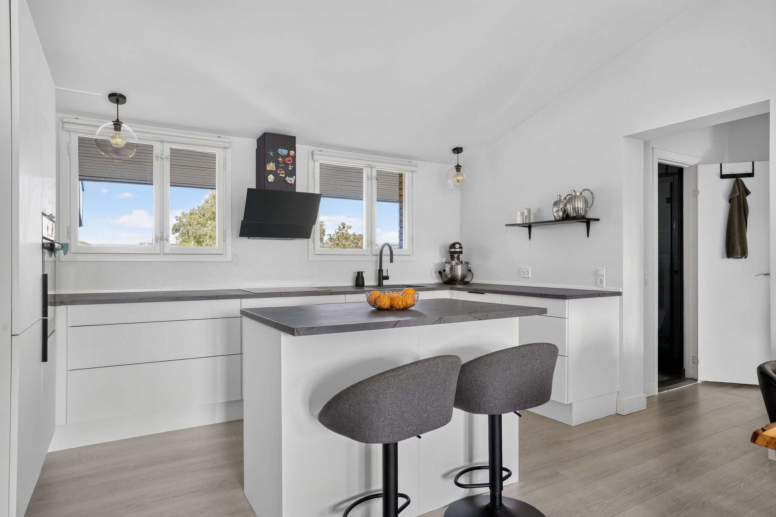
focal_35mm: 21
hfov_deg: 81.2
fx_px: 453
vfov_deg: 59.5
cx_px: 388
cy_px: 258
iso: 400
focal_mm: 21
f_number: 8
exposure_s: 1/50
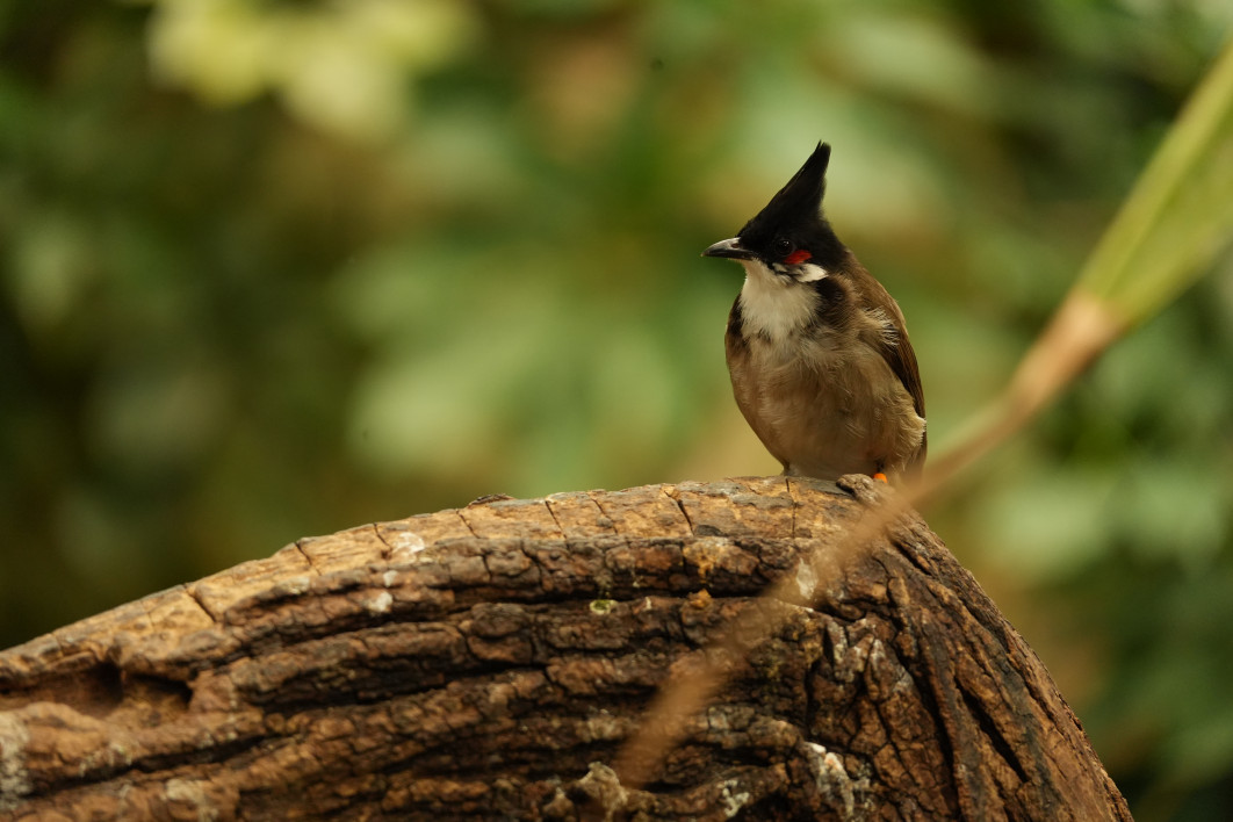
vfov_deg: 3.4
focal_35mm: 400
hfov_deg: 5.2
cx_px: 616
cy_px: 411
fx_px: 13699
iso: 3200
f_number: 8
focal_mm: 400
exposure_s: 1/100
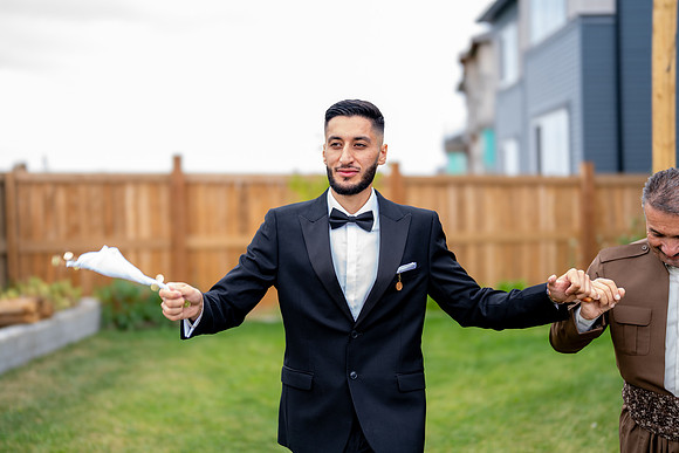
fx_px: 943
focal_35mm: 50
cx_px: 340
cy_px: 226
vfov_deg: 27.0
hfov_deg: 39.6
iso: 80
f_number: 1.4
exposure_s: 1/500
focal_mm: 50
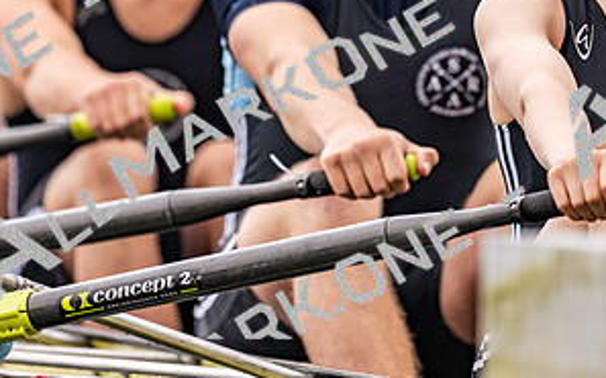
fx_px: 19734
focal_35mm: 1196
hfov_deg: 1.8
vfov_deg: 1.1
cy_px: -11
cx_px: 394
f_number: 4
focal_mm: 600
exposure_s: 1/2500
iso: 560
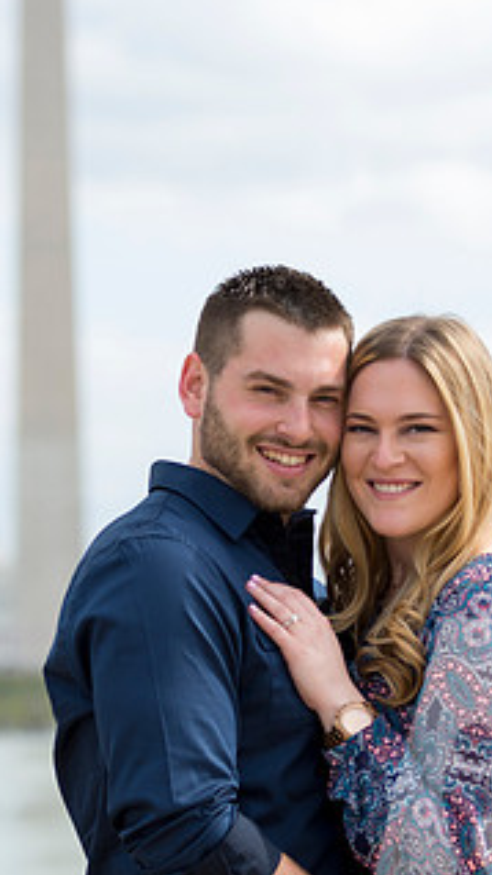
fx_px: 6004
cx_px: 201
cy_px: 586
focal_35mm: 259
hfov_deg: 4.7
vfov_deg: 8.3
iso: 160
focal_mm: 95
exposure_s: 1/800
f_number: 3.5
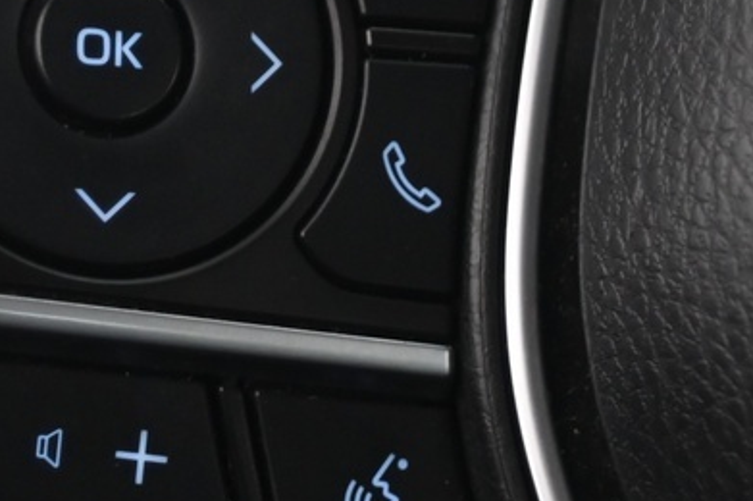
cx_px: 262
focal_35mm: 499
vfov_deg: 2.8
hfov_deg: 4.1
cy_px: 241
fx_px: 10428
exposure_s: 1/15
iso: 2000
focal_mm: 120
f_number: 4
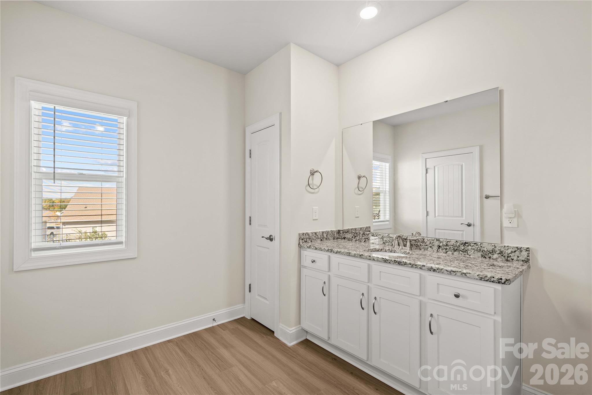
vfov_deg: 73.7
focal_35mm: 16
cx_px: 296
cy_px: 198
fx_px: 263
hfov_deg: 96.7
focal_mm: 16
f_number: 8
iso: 100
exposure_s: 1
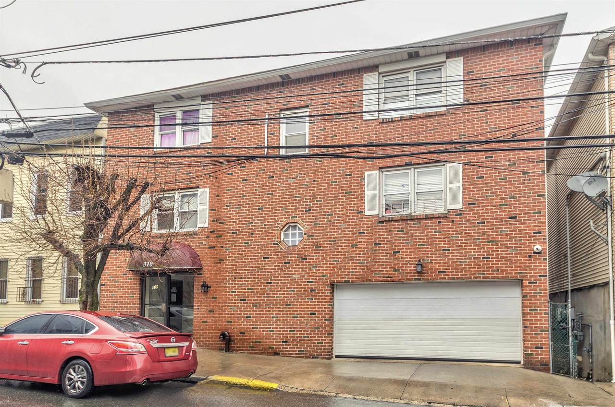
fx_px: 307
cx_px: 308
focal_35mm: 18
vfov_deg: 67.2
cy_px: 204
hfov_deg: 90.1
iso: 100
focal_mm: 12
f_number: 8
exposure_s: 1/15
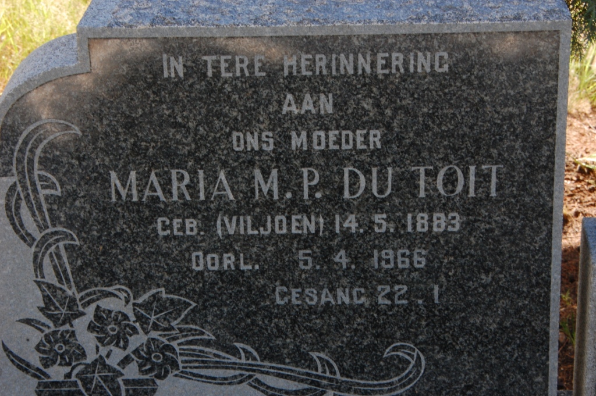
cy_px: 198
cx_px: 298
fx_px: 1737
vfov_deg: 13.0
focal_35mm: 105
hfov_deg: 19.5
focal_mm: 70
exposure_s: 1/30
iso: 500
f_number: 18
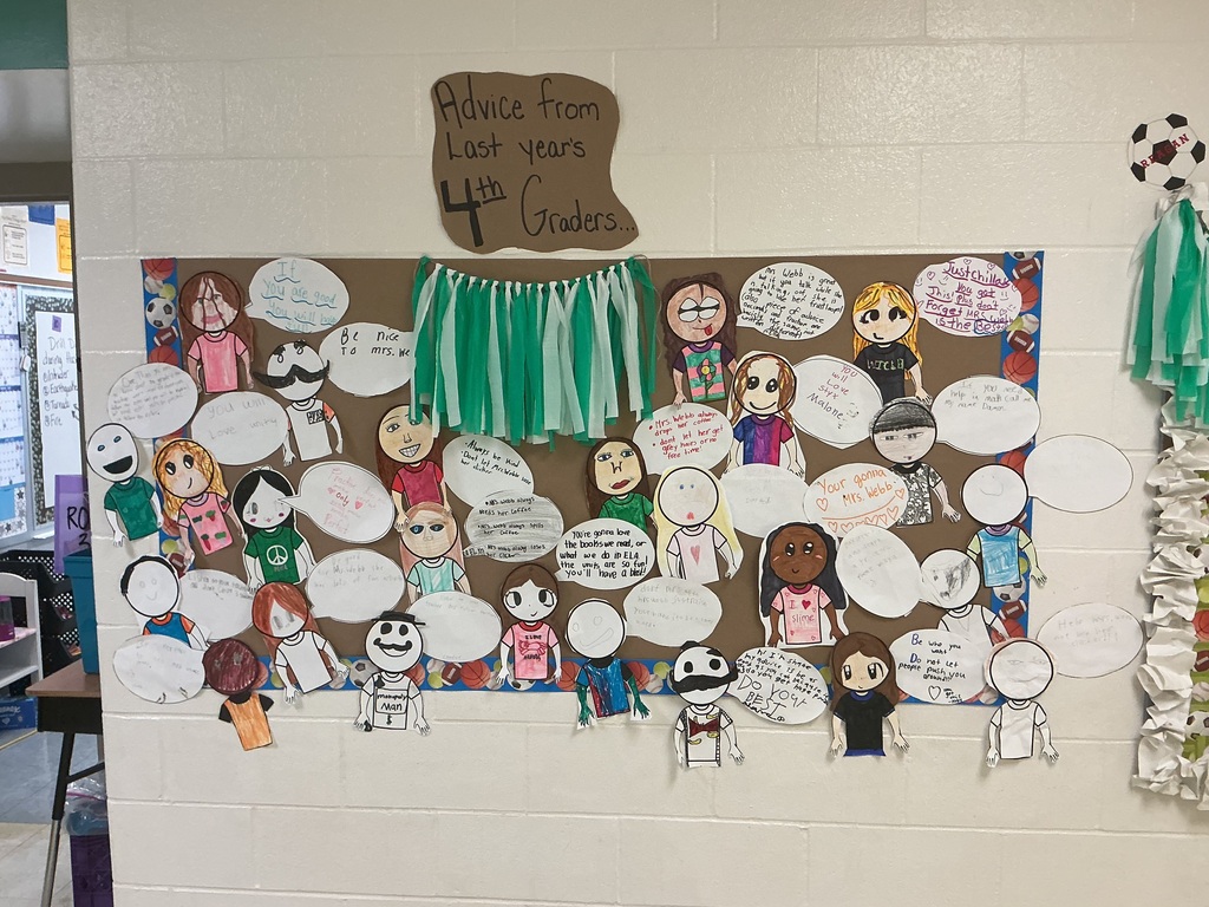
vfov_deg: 48.2
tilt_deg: -5.6
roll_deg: +0.3
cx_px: 604
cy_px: 454
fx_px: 1013
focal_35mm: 29
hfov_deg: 61.7
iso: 100
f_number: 1.8
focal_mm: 3
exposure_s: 1/60
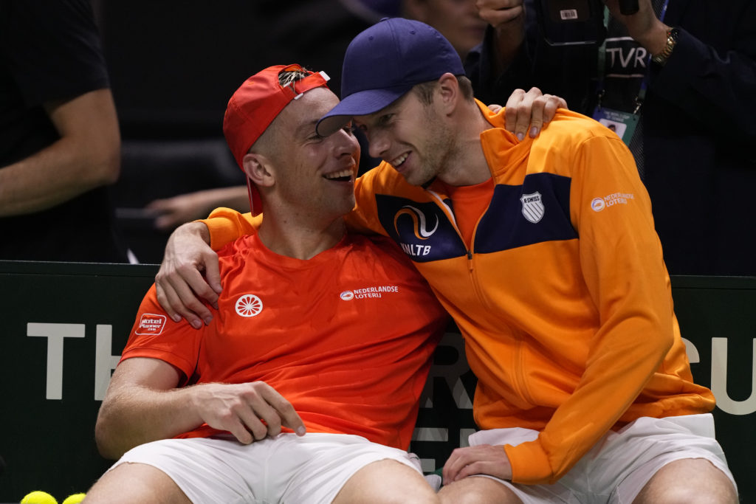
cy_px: 252
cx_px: 378
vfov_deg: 3.4
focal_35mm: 400
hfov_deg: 5.2
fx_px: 8401
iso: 3200
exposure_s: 1/1600
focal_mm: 400
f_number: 2.8
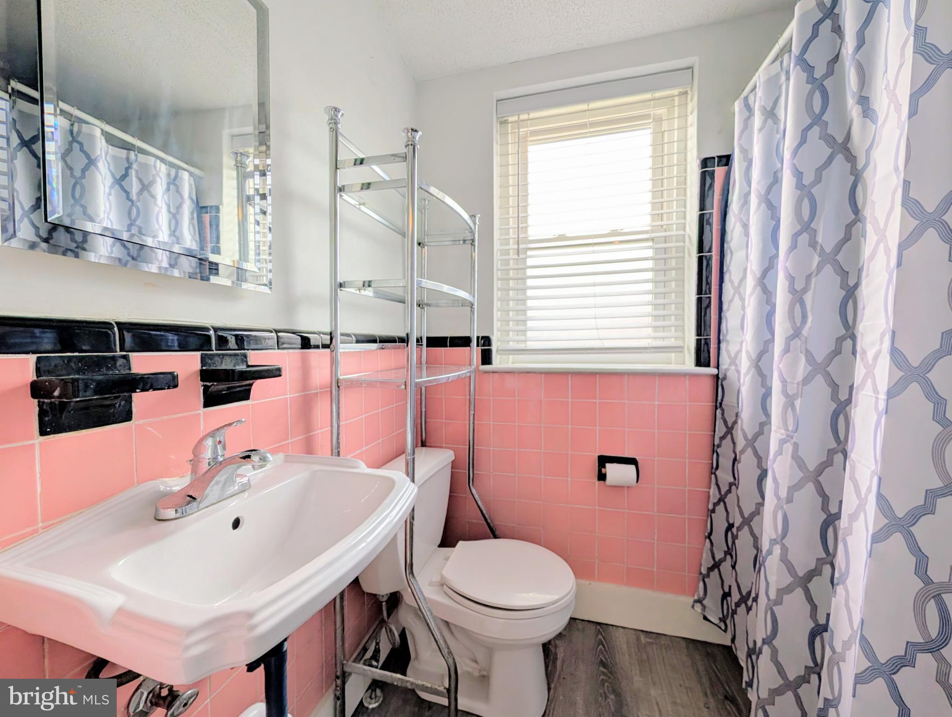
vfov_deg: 94.7
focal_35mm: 12
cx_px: 476
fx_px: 331
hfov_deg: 110.4
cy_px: 358
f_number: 1.7
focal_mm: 2.02
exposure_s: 1/214
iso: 59
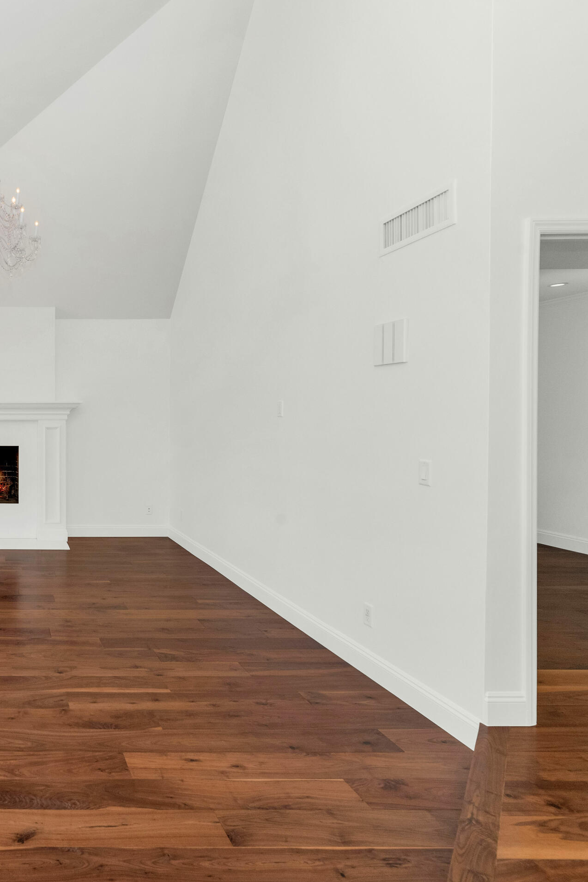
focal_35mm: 22
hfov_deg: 46.3
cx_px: -20
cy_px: 431
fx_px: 539
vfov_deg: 78.6
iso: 400
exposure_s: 1/125
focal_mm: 14
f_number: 9
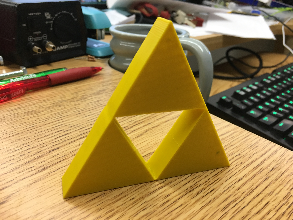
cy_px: 110
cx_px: 146
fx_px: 245
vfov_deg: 48.2
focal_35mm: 29
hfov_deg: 61.7
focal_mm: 4.15
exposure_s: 1/30
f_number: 2.2
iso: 64
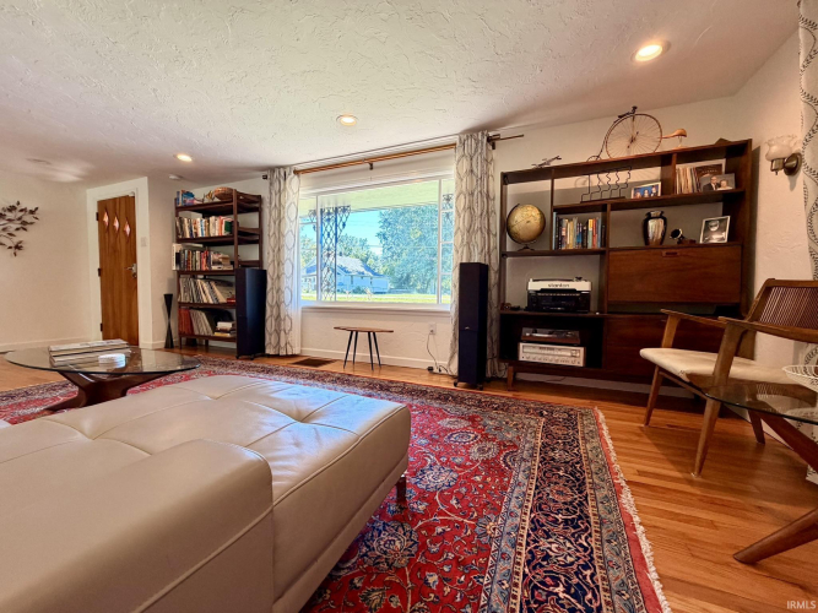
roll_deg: +0.0
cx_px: 409
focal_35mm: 14
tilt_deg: -2.0
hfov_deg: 102.1
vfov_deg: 85.7
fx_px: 331
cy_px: 306
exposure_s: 1/120
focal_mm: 2.22
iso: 200
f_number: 2.2
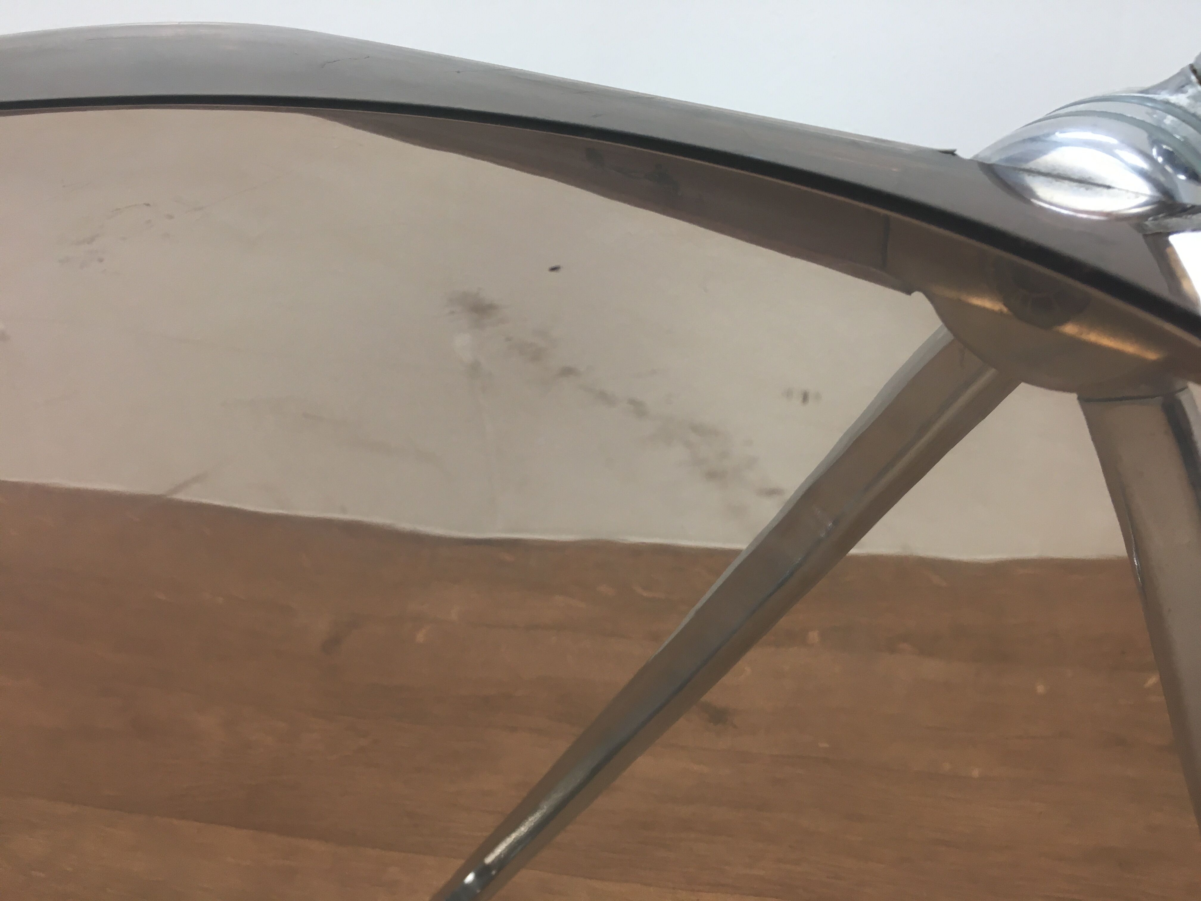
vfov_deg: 48.2
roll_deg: +2.9
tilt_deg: -28.6
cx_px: 600
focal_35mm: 29
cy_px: 450
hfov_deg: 61.7
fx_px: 1006
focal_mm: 4.15
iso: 32
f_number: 2.2
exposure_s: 1/33
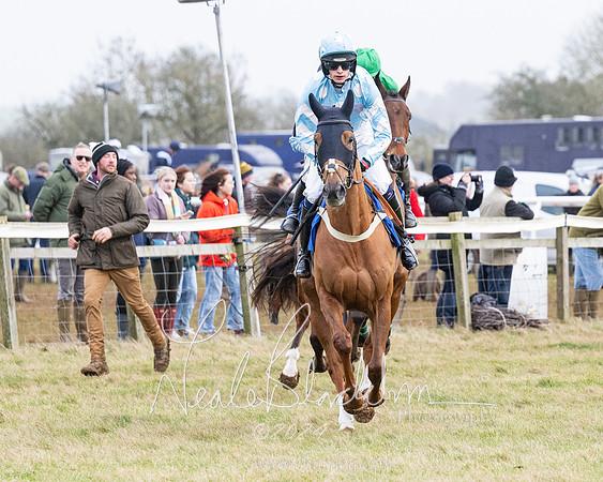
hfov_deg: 5.2
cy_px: 276
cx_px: 392
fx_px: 6587
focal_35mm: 369
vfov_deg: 4.2
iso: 800
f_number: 4
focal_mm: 160
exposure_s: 1/1250
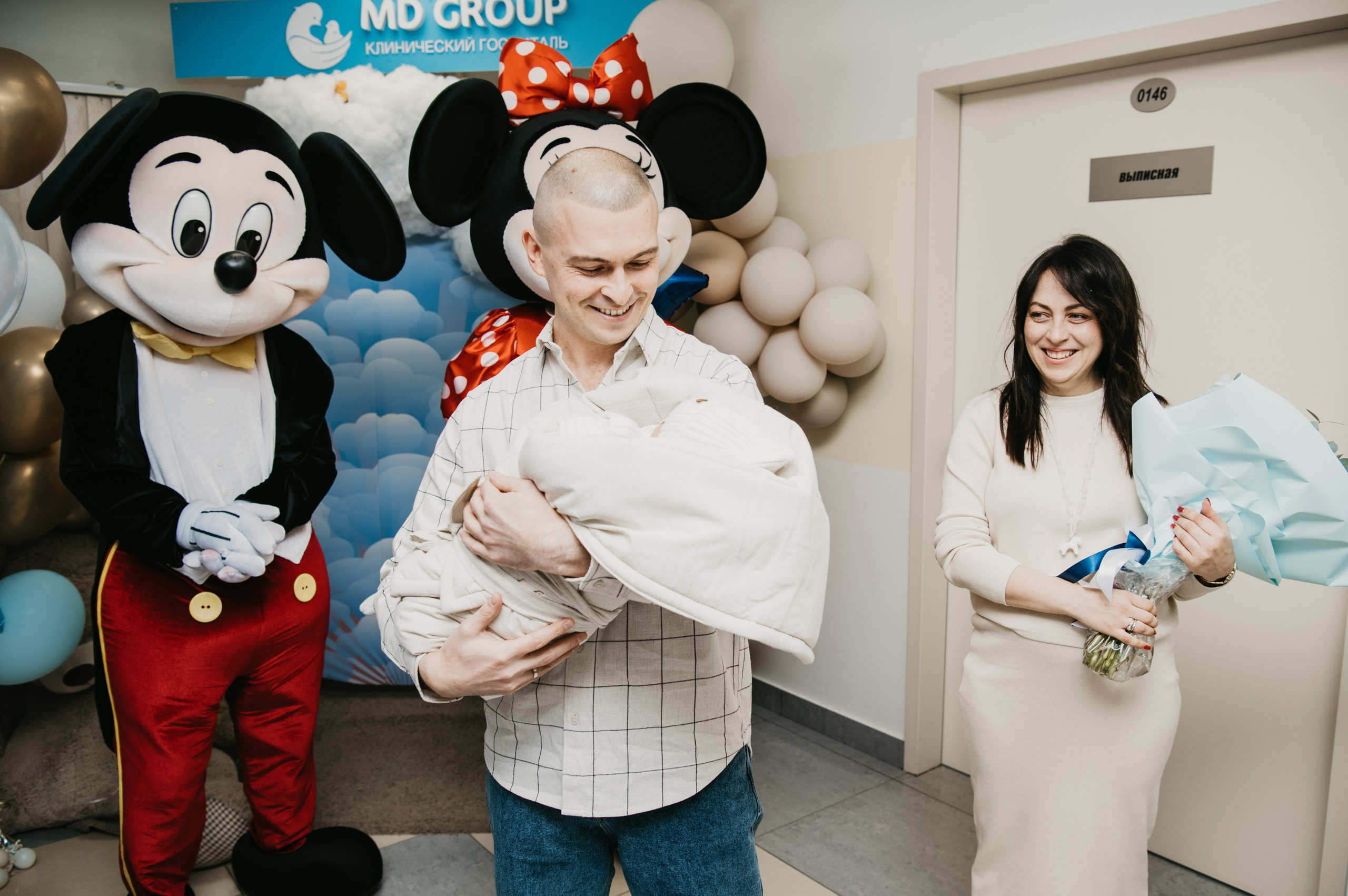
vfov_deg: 45.1
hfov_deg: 64.0
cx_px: 694
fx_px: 1079
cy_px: 463
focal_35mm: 29
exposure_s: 1/160
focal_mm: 28
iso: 160
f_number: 4
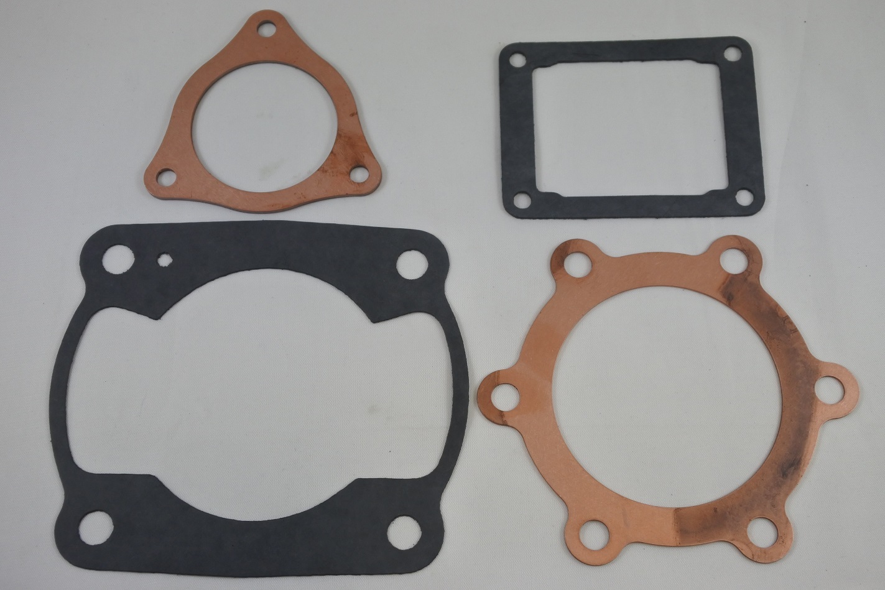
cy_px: 295
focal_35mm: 43
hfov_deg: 45.4
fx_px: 1057
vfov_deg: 31.2
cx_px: 442
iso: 400
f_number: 4.5
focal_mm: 16.1
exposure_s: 1/250
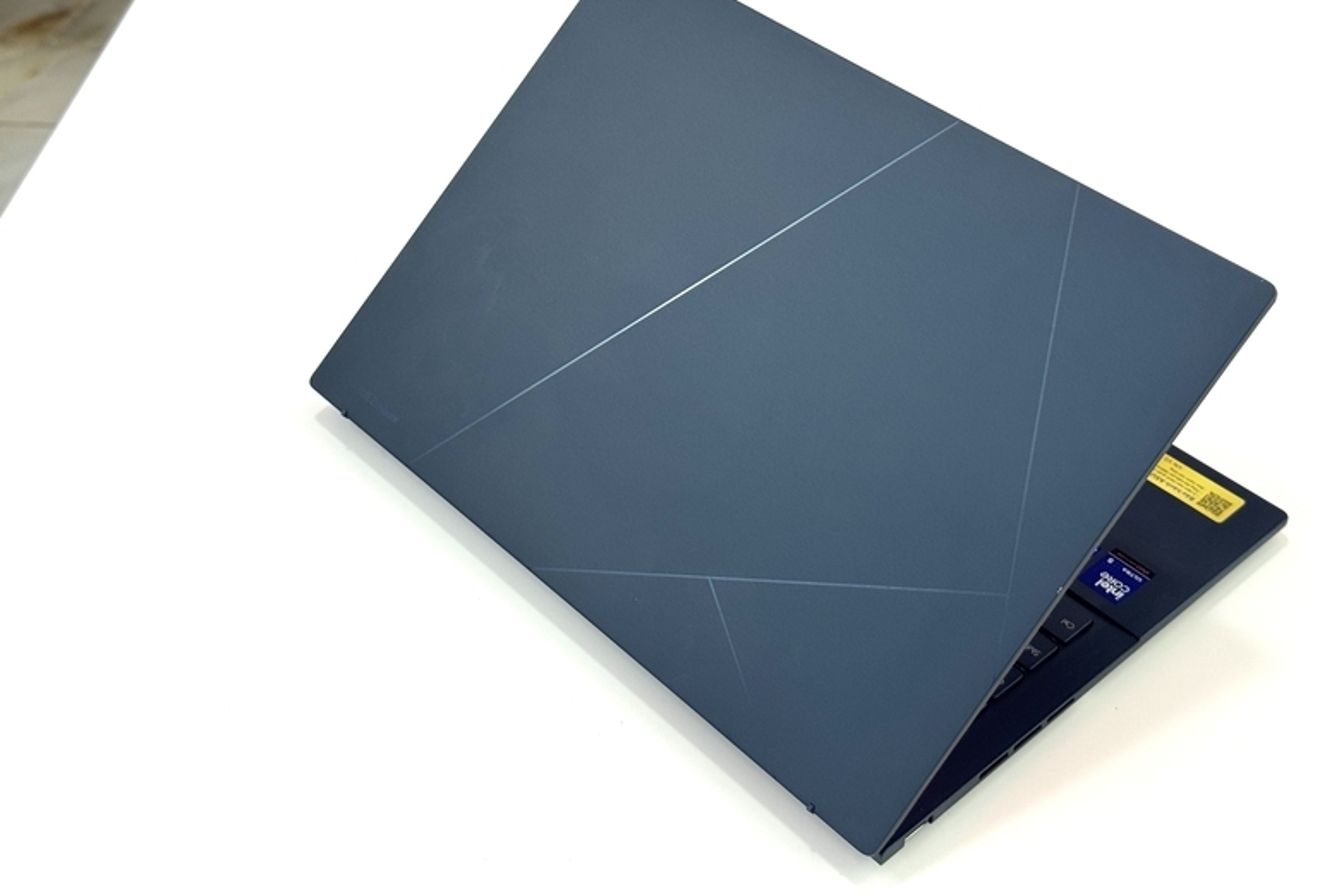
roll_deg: +1.6
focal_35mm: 51
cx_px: 683
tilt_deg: -41.9
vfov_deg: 26.5
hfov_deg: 38.9
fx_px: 1904
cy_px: 390
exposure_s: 1/100
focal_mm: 6.76
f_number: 1.78
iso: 64
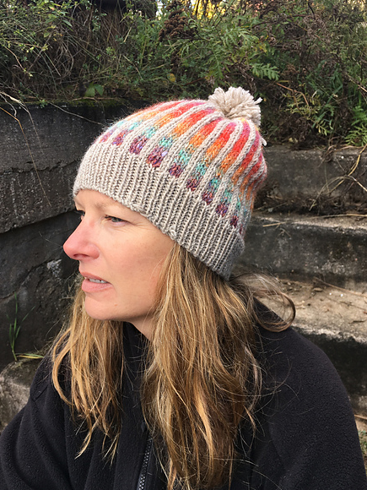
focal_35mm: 32
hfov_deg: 44.2
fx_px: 452
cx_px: 181
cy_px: 241
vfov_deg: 56.8
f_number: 2.2
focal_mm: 4.15
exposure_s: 1/171
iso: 25
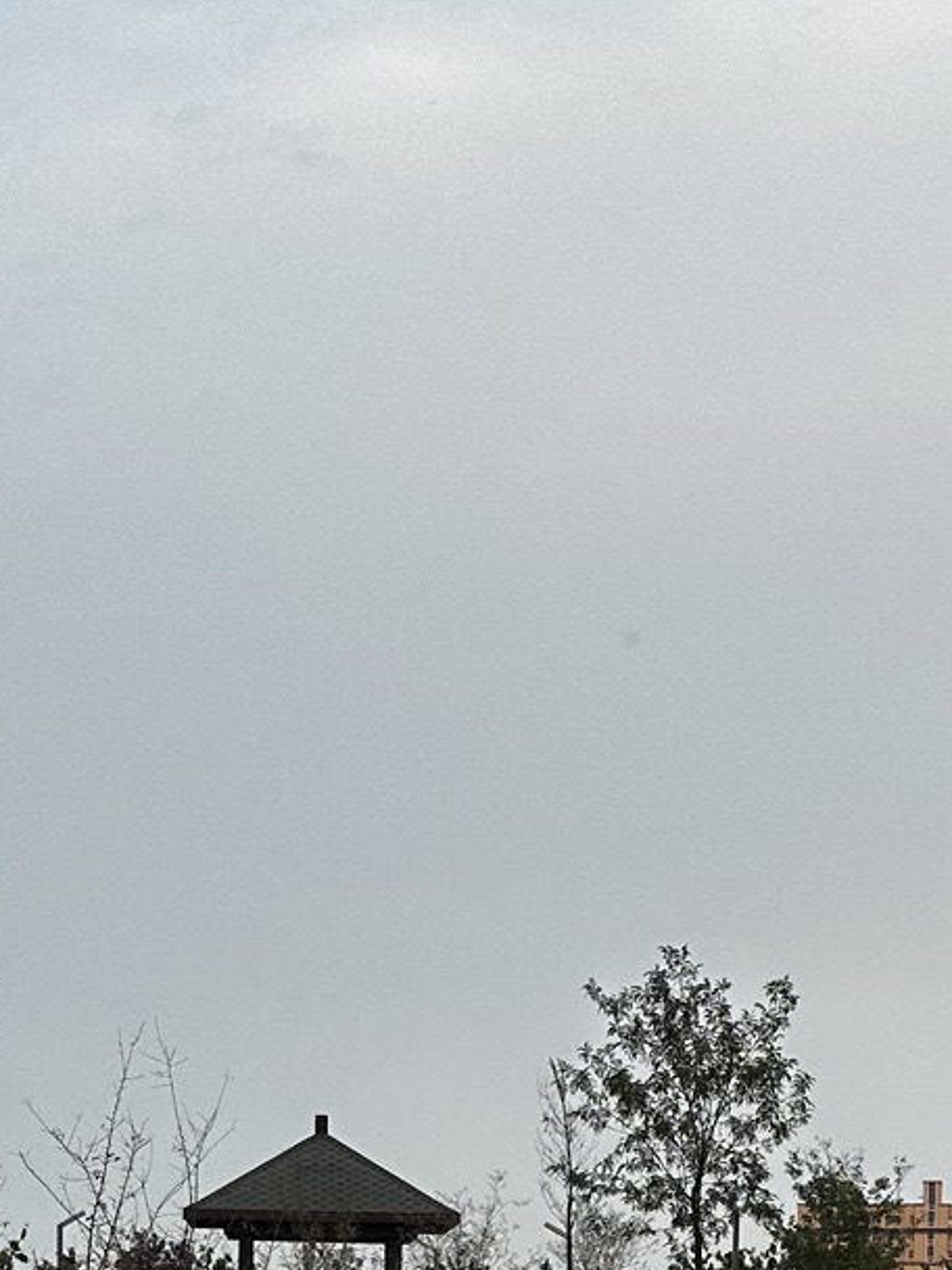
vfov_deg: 23.1
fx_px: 2897
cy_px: 1441
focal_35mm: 79
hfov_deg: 18.6
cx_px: 566
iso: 80
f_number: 1.78
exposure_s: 1/393
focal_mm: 6.86
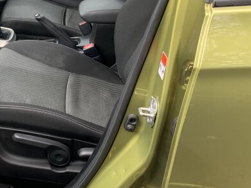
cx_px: 11
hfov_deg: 30.3
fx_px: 435
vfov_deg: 24.2
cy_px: 45
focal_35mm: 60
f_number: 1.8
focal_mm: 4.25
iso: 40
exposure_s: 1/122
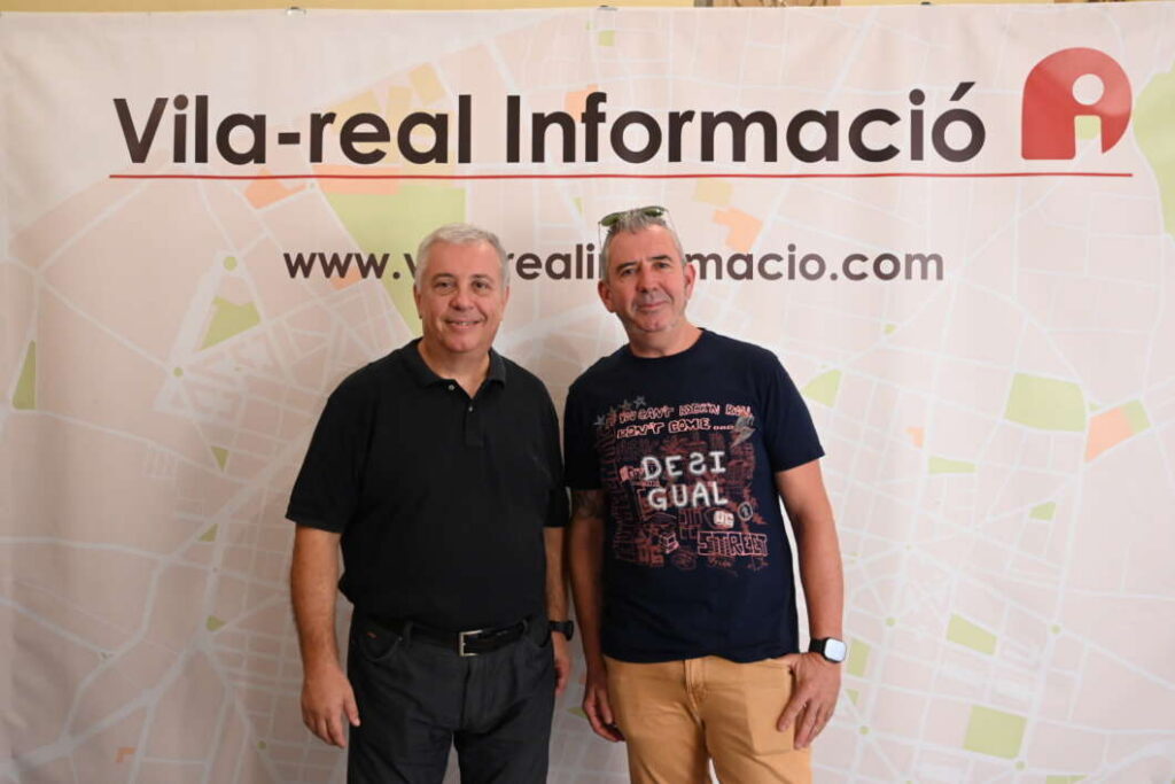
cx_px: 588
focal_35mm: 36
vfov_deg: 36.9
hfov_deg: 53.1
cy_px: 392
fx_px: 1175
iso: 6400
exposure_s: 1/320
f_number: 4
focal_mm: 36
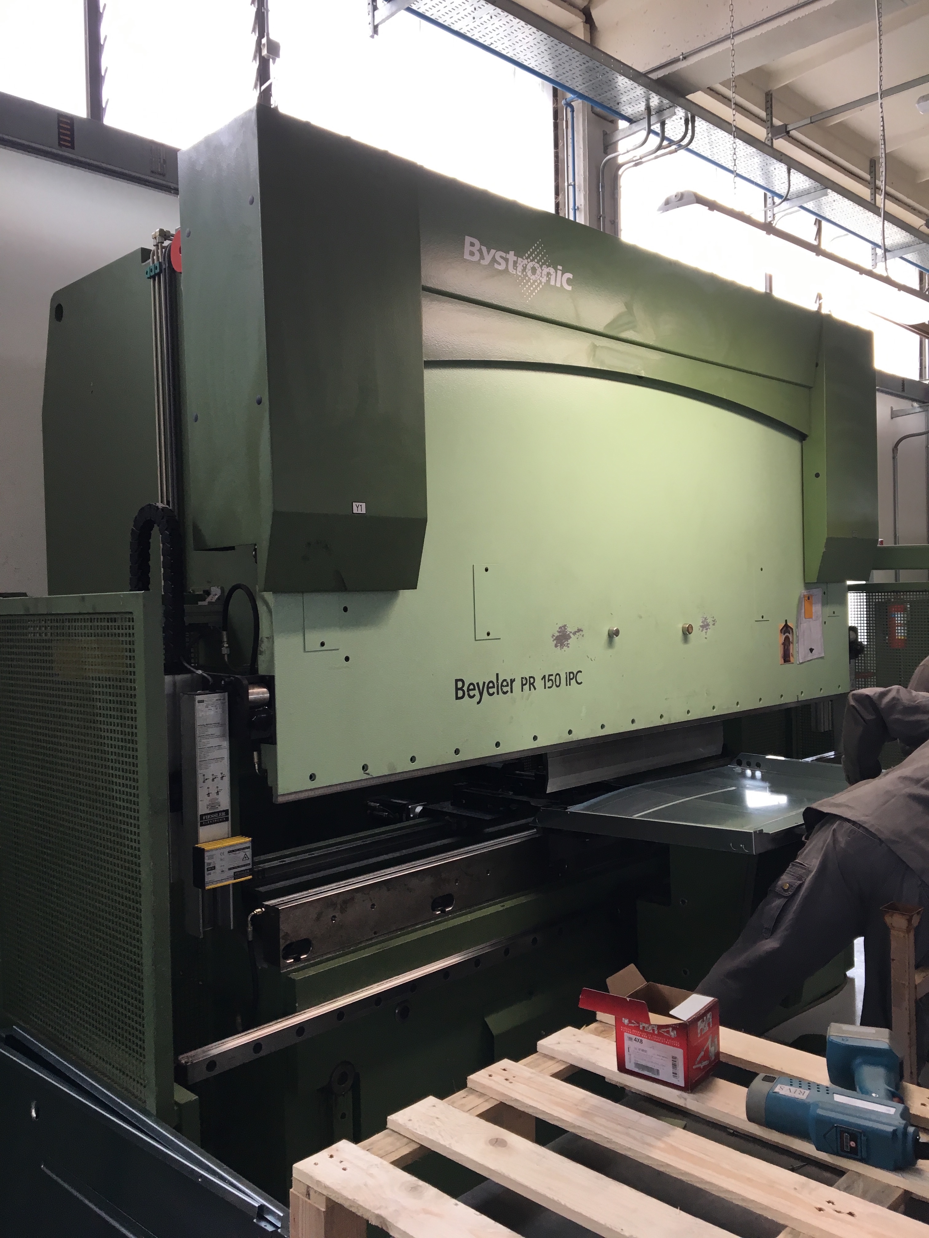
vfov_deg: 61.7
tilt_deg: -0.5
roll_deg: +1.3
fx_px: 1038
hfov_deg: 48.2
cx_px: 464
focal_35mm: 29
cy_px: 619
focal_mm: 4.15
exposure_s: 1/33
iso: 25
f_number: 2.2
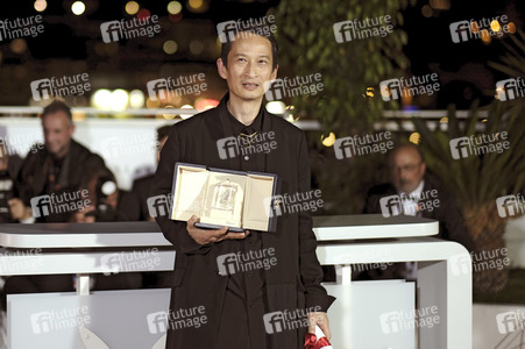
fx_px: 1224
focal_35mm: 84
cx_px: 262
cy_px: 174
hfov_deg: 24.2
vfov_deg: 16.2
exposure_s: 1/250
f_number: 1.2
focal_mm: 56
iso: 500
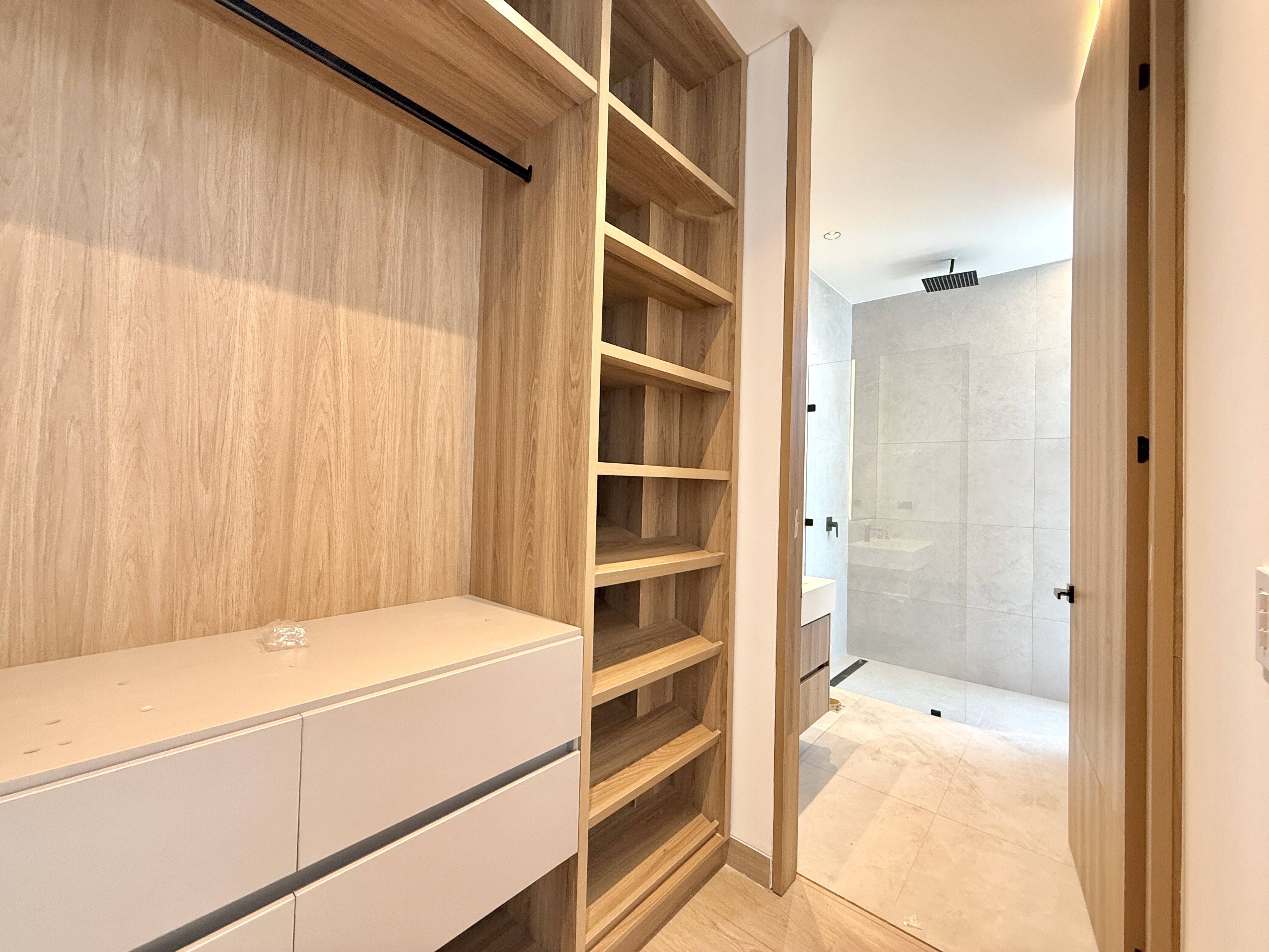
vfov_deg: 85.7
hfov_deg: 102.1
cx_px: 634
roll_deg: -1.4
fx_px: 513
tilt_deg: +1.0
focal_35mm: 14
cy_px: 476
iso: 320
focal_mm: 2.22
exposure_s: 1/60
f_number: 2.2
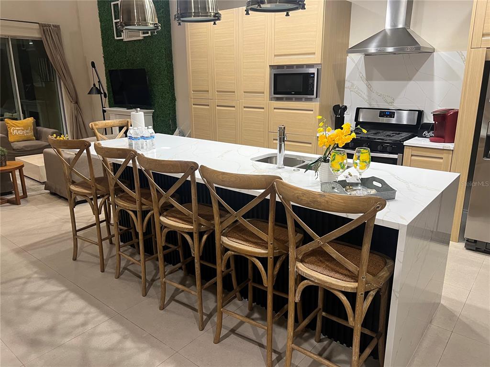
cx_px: 245
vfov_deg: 53.1
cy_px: 184
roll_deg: +0.8
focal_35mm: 26
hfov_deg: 67.3
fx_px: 368
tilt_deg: -16.8
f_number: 1.5
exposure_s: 1/60
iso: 160
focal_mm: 5.7
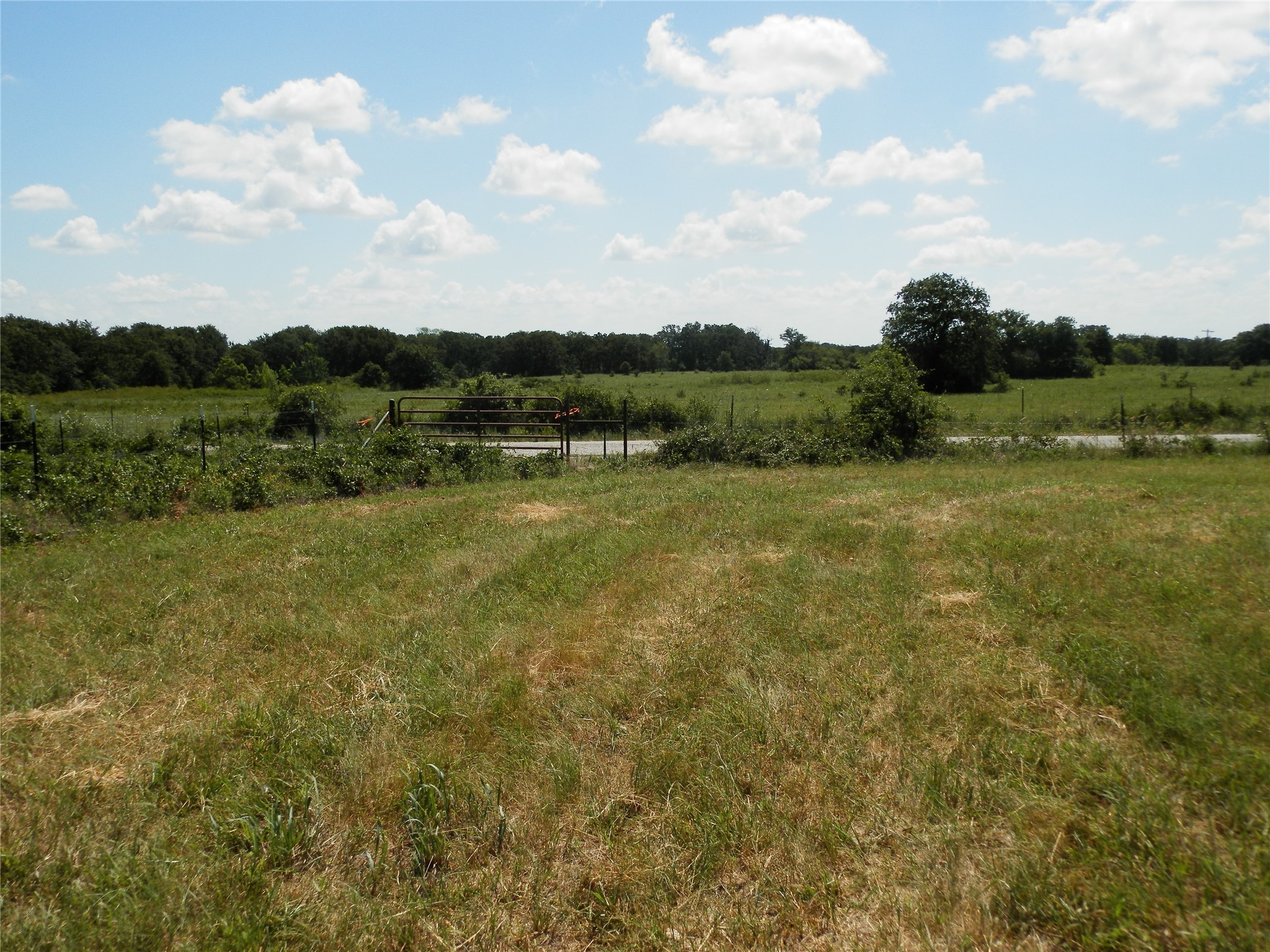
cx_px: 635
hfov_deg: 58.4
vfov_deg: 45.4
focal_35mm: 31
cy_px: 476
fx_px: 1137
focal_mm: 5.5
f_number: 9.1
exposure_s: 1/200
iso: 80
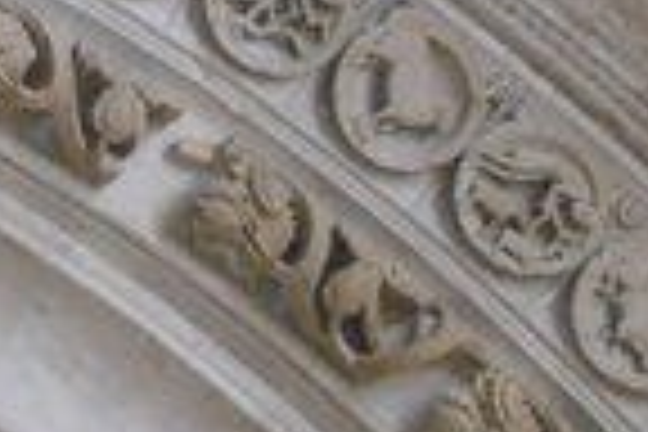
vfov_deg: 6.1
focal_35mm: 225
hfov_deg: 9.1
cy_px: -76
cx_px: -90
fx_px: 4050
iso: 200
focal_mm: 13.02
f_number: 4.7
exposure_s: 1/80
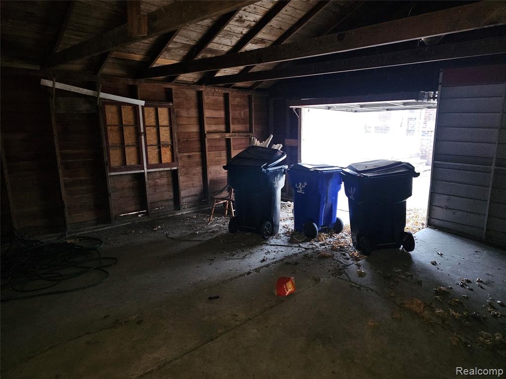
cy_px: 190
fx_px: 336
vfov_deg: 58.9
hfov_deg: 73.9
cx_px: 253
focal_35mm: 23
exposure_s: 1/8
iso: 800
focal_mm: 6.3
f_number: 1.7
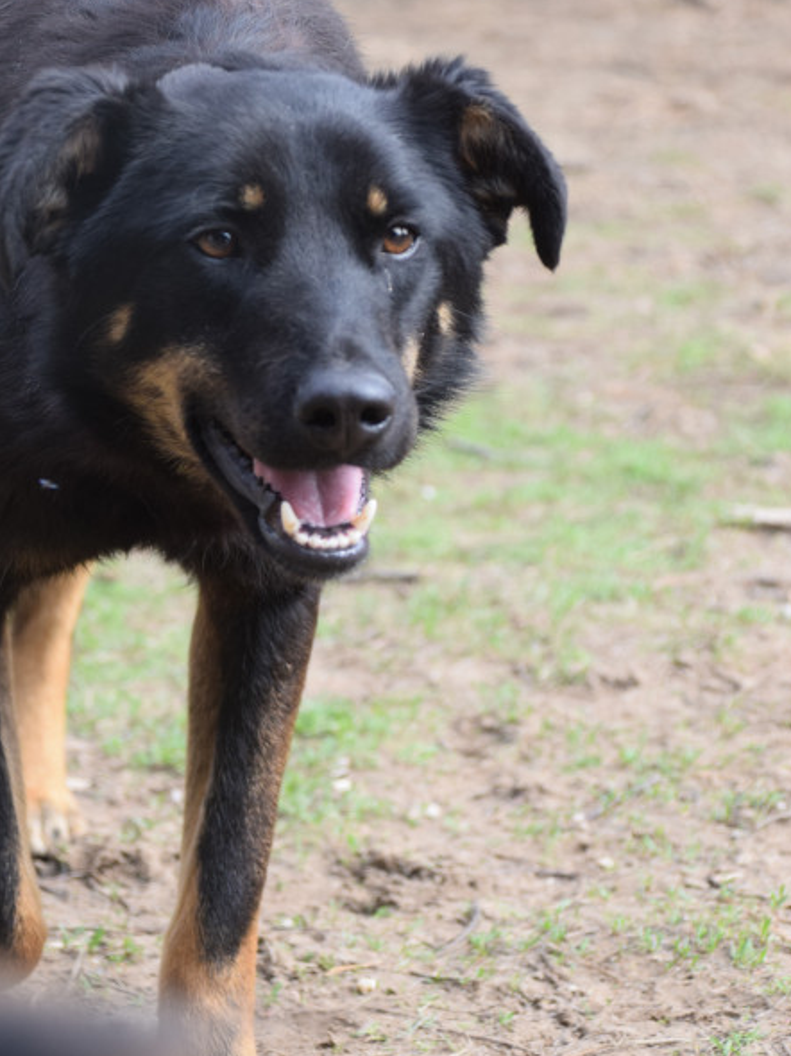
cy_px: 422
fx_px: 5366
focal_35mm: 176
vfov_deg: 11.2
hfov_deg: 8.4
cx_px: 263
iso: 800
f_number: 5.3
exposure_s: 1/500
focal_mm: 80
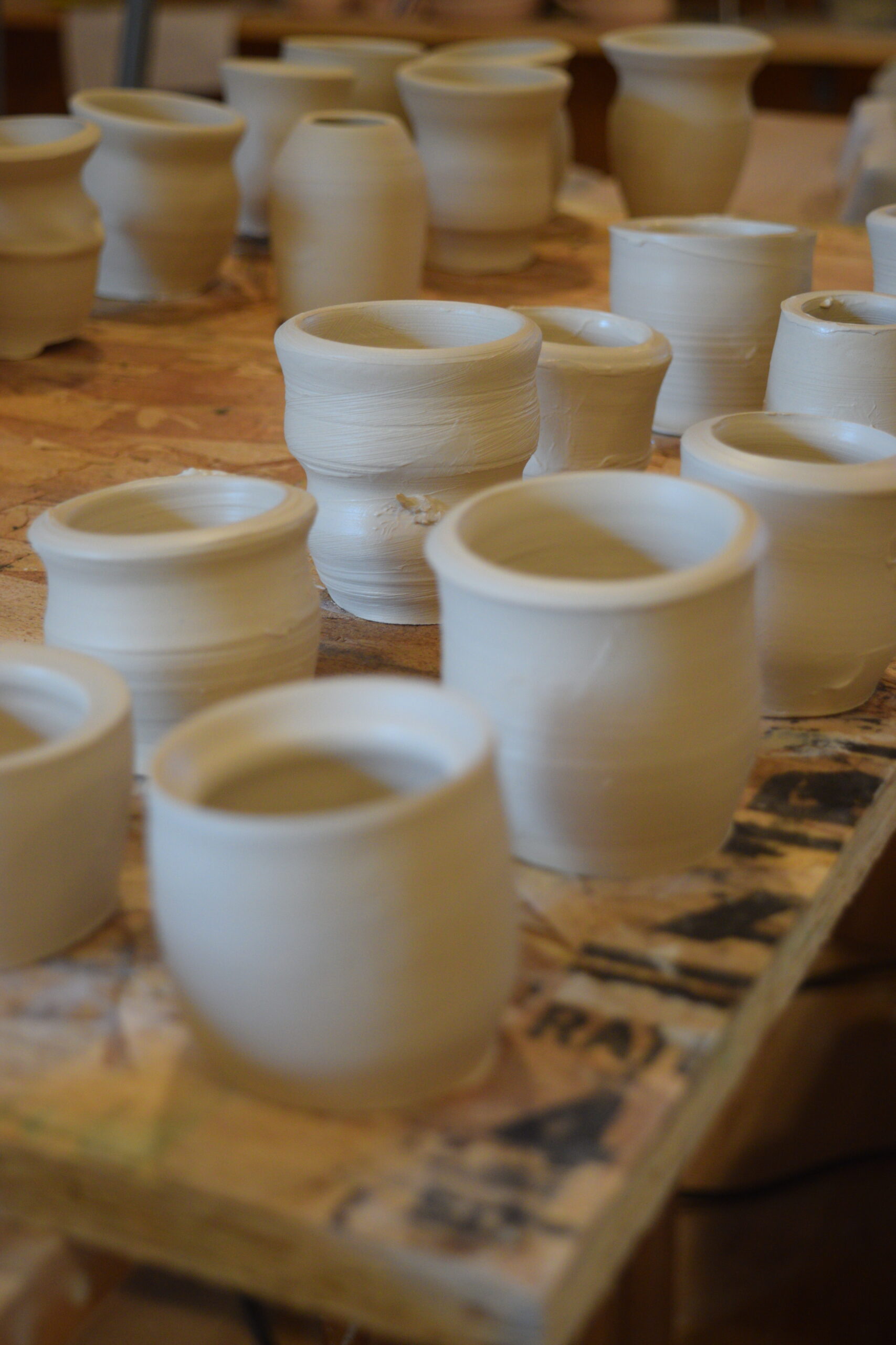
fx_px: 2240
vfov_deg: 33.4
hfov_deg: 22.6
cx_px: 448
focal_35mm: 60
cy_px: 672
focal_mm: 40
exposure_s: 1/60
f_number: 4.8
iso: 1000
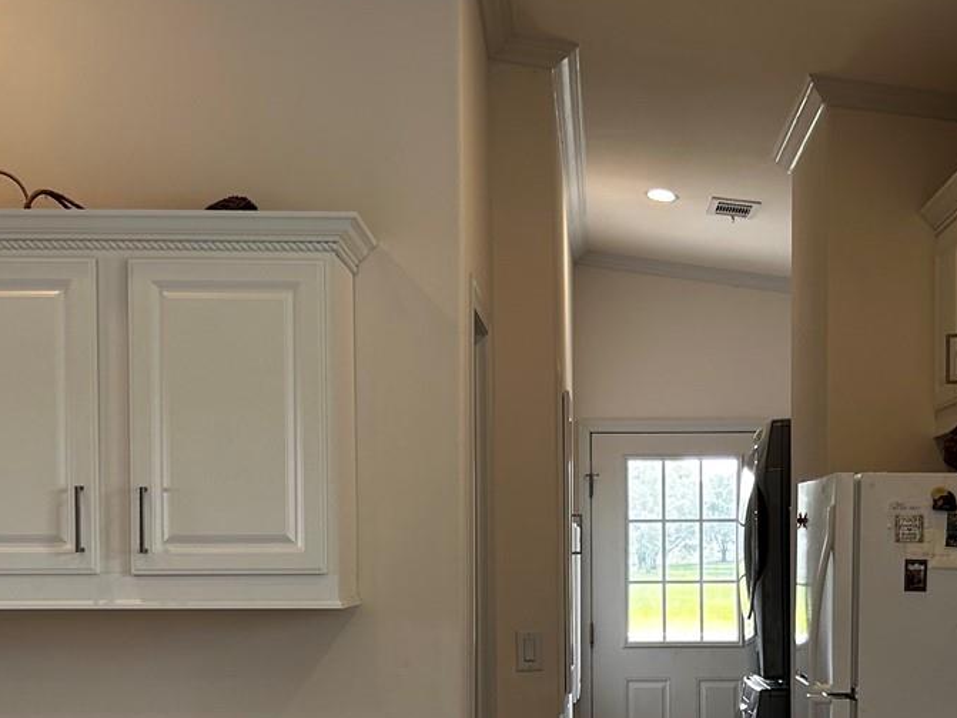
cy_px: 564
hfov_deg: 30.9
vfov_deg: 23.3
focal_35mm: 62
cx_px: 648
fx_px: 1714
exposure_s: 1/142
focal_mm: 5.7
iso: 64
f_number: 1.5
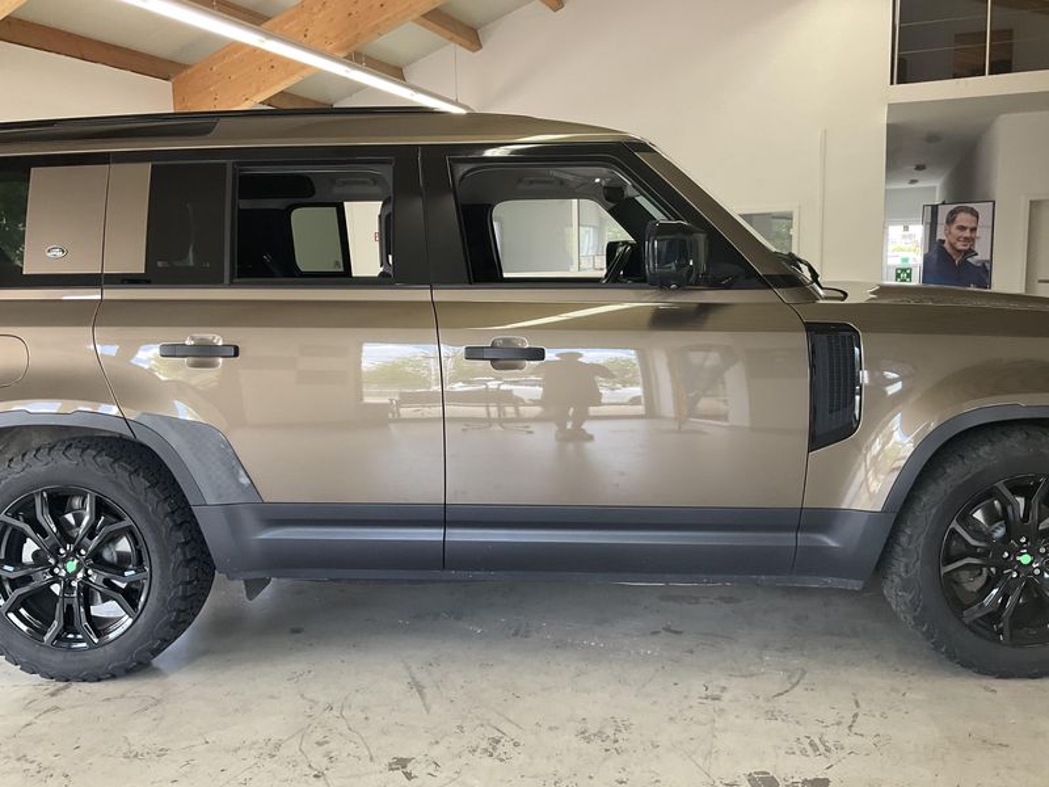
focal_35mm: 29
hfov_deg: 61.7
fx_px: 879
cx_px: 524
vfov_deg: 48.2
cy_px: 394
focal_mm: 3
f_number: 1.8
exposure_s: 1/81
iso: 64
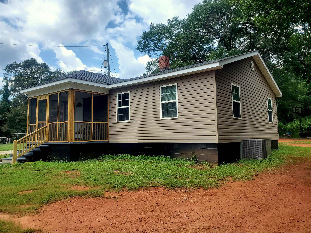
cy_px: 116
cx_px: 156
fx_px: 234
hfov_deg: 67.3
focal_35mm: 26
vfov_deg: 53.1
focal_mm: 4.3
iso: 50
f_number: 2.4
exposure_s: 1/1538
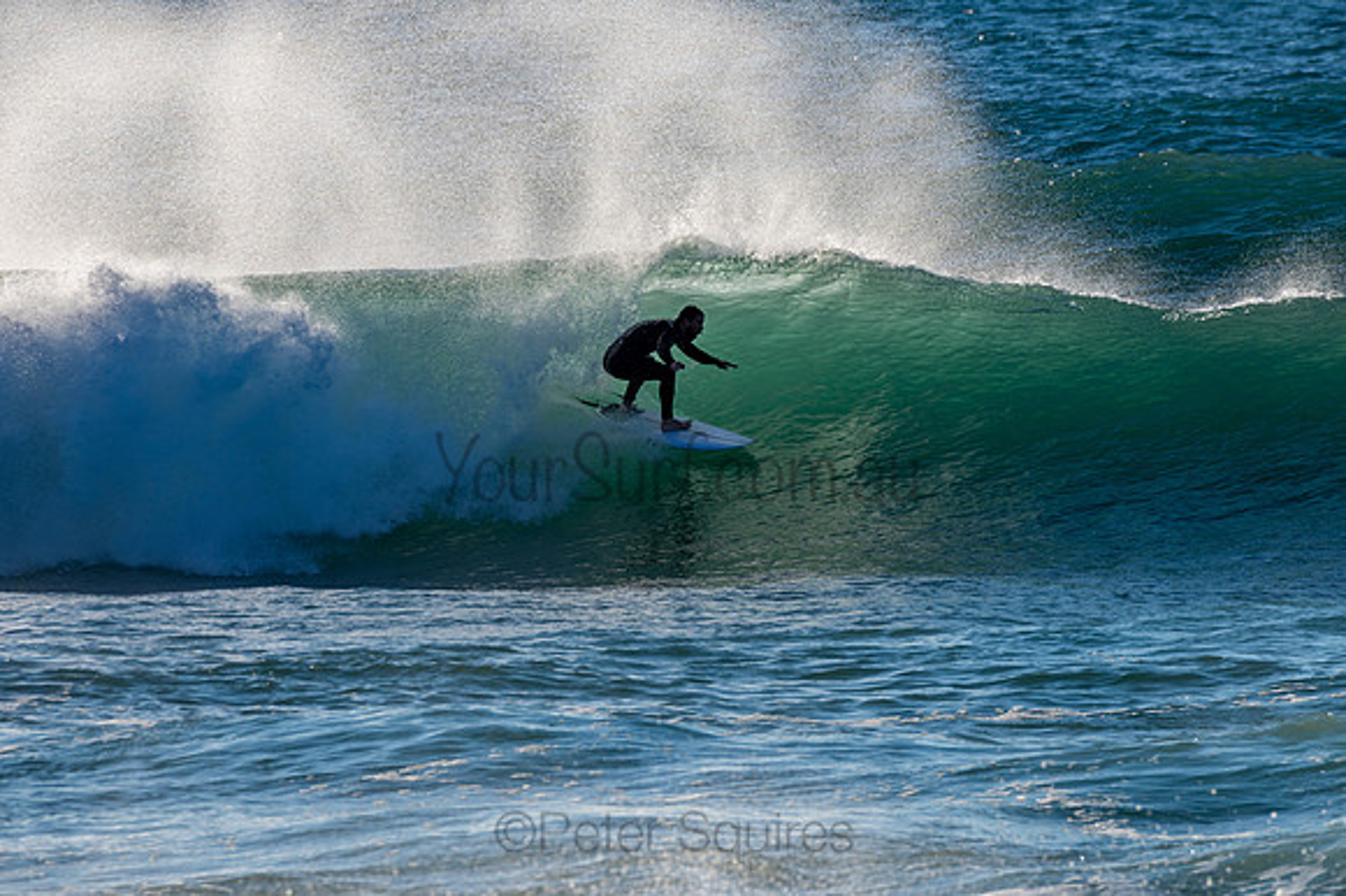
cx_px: 673
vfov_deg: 2.2
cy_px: 448
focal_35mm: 613
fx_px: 22896
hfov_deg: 3.4
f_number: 10
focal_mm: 500
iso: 64
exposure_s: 1/320
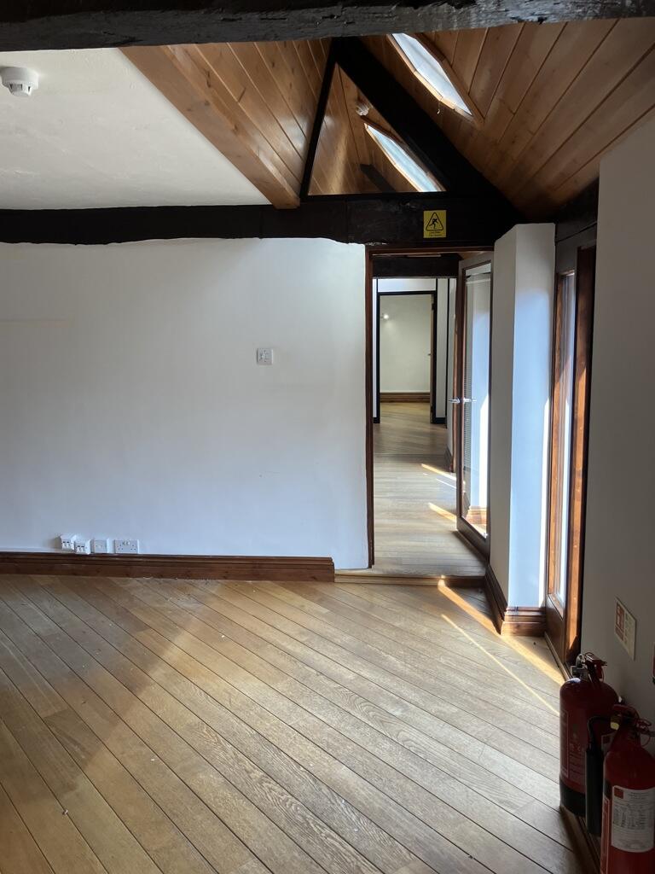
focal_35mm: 28
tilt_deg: -7.3
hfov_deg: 49.7
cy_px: 437
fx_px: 706
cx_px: 328
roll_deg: +2.1
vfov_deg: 63.4
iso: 64
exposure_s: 1/121
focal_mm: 3.99
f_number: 1.8
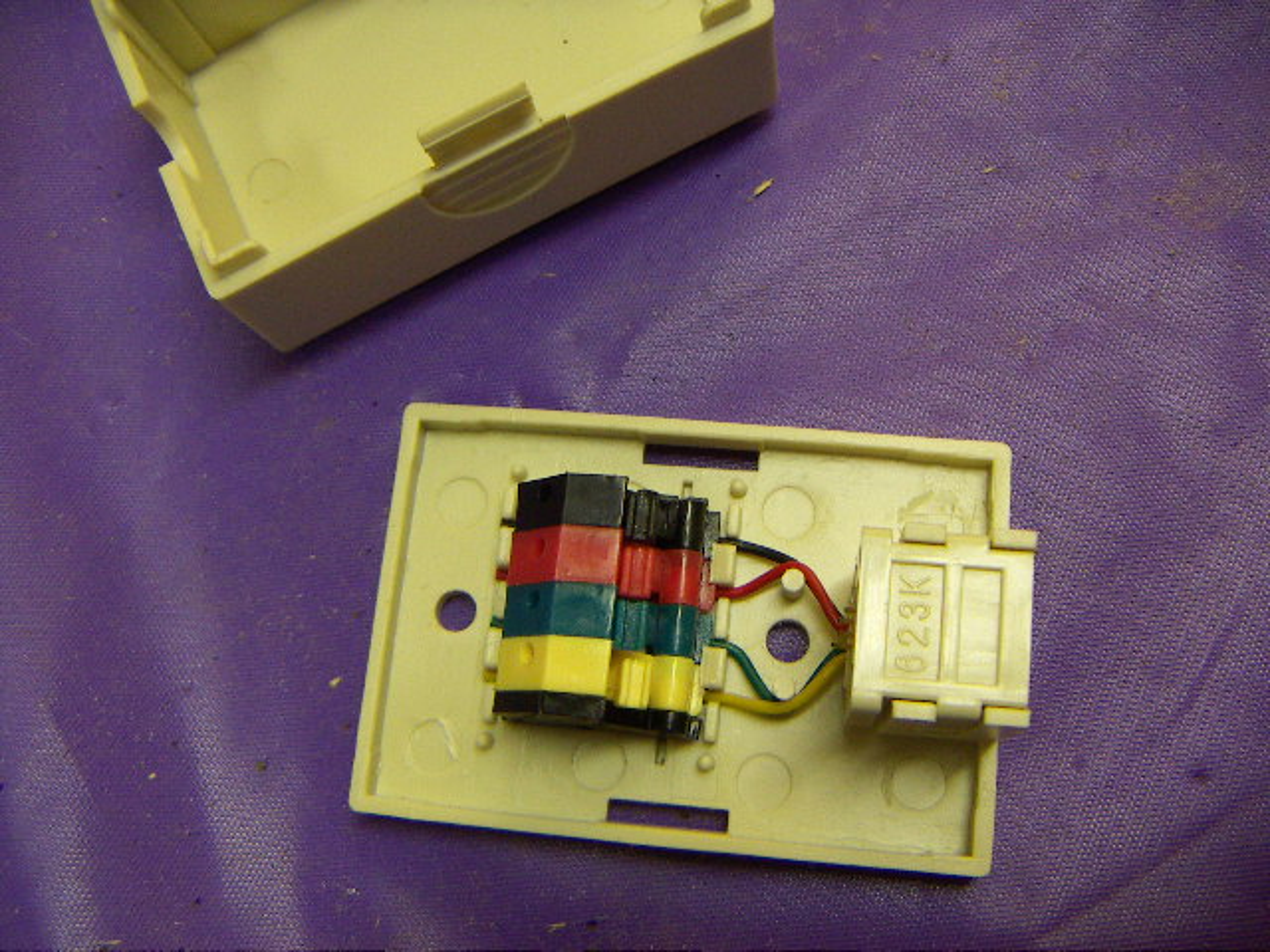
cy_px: 476
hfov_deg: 51.4
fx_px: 1321
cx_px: 635
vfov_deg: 39.7
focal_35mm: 36
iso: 125
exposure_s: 1/50
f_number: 2.8
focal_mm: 4.7
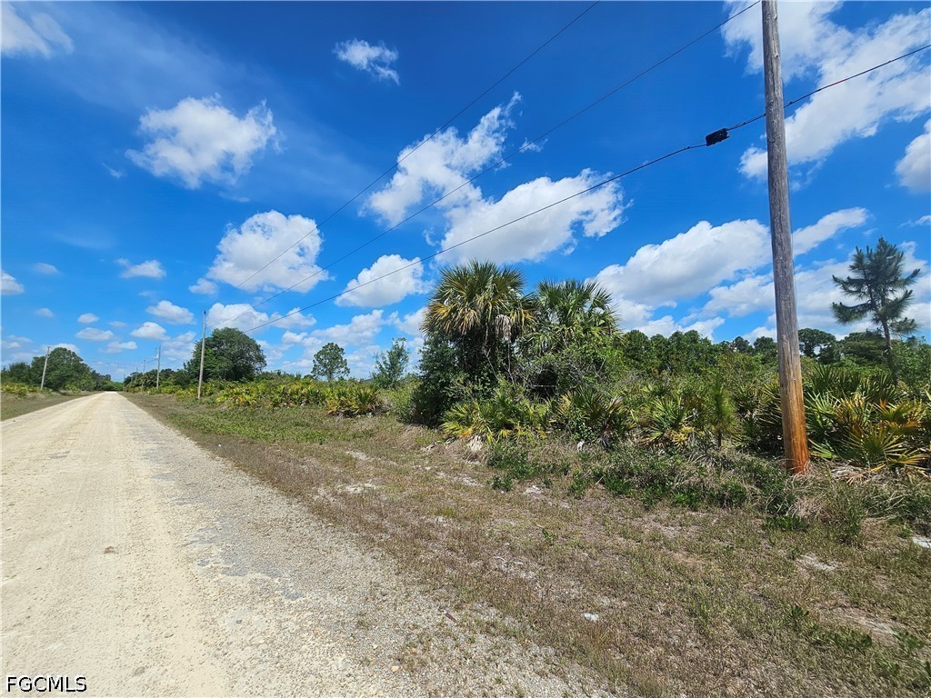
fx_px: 350
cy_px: 349
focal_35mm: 13
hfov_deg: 106.2
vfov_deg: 89.9
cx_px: 466
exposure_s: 1/4743
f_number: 2.2
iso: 50
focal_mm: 2.2
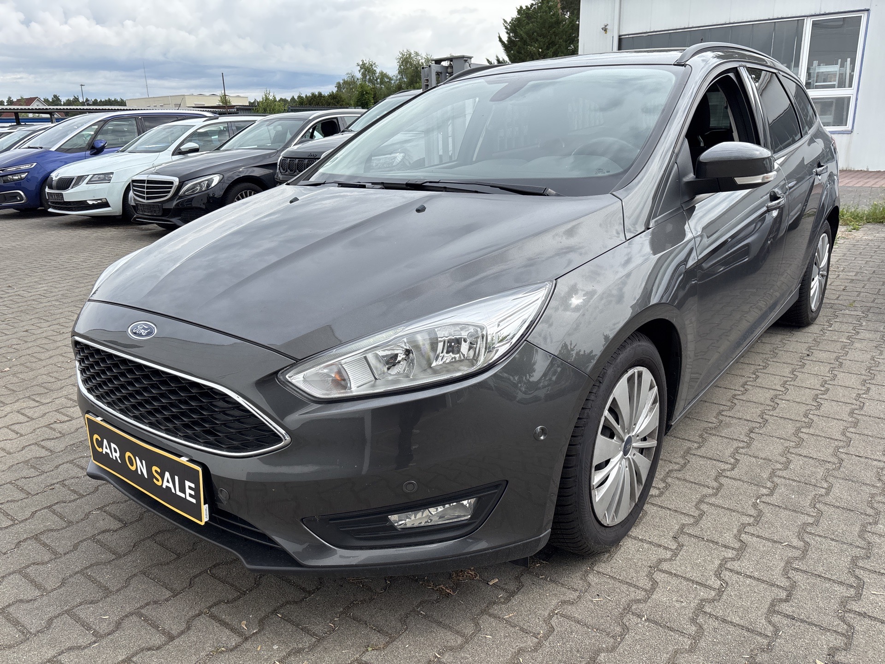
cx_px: 442
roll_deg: +1.5
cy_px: 332
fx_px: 665
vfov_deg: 53.1
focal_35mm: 26
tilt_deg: -17.7
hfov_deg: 67.3
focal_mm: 5.96
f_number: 1.6
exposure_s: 1/1616
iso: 50
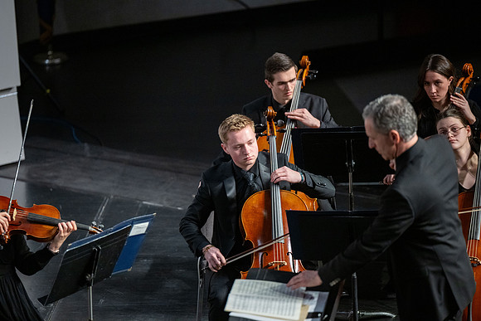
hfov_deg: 10.3
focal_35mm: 200
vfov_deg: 6.9
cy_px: 160
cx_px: 240
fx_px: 2673
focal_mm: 200
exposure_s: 1/400
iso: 3200
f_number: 2.8
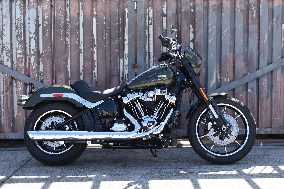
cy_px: 94
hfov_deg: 35.0
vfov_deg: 23.8
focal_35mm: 57
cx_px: 142
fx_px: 450
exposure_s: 1/250
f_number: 7.1
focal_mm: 38
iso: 200
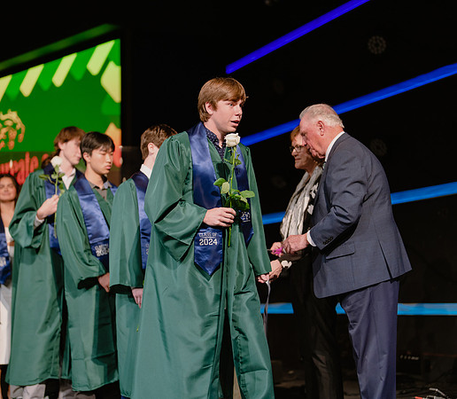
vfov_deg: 26.9
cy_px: 200
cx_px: 228
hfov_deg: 30.6
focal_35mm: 60
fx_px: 835
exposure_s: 1/320
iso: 640
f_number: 1.2
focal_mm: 50
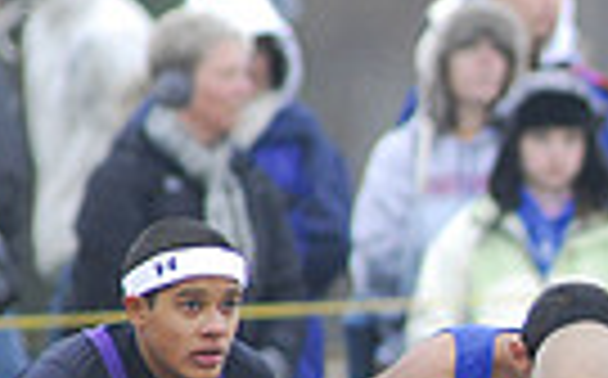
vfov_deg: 0.7
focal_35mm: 1978
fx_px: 32735
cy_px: 526
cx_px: 1275
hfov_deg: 1.1
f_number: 4
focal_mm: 300
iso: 800
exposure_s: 1/500
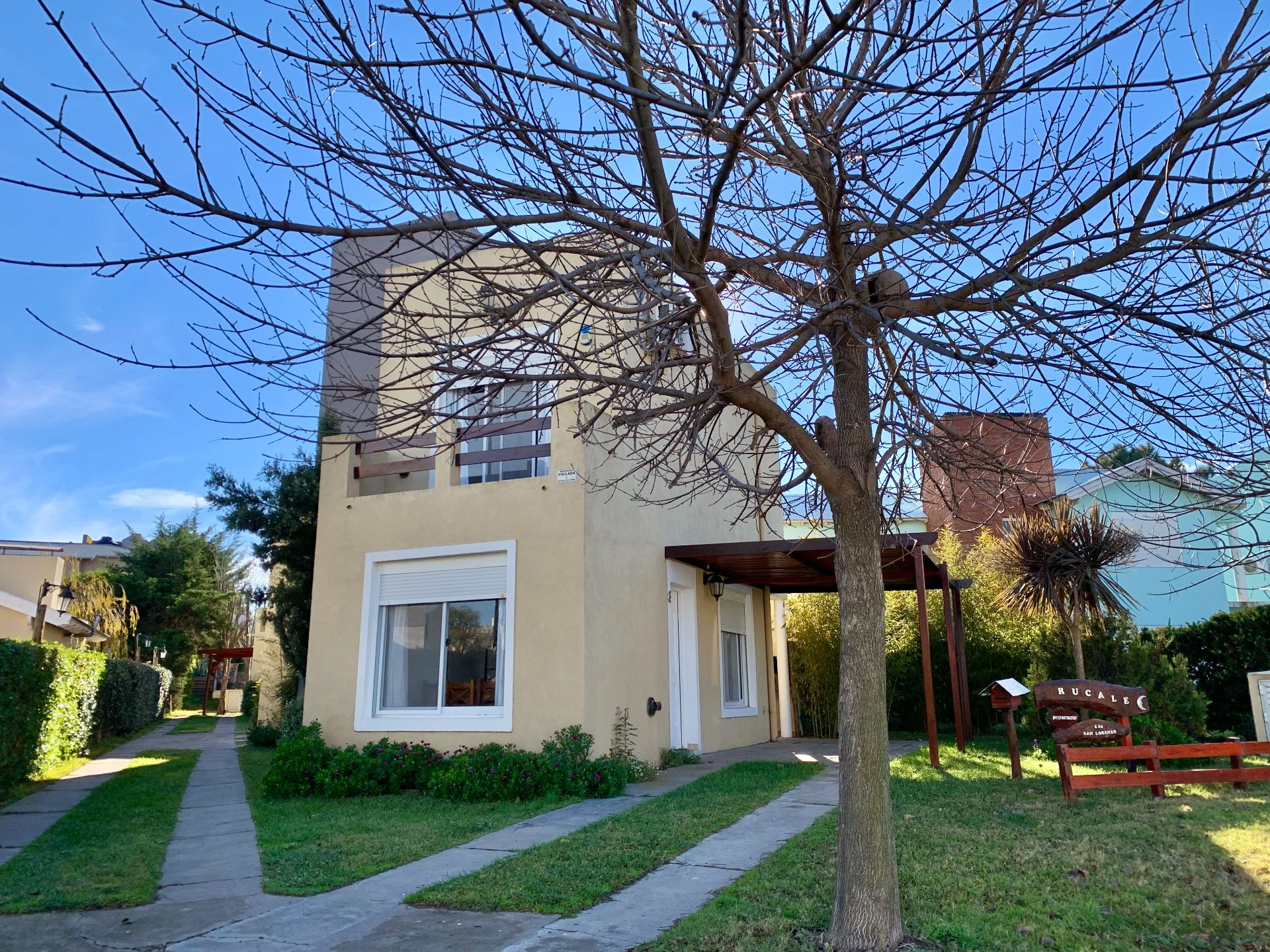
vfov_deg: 53.1
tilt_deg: +14.3
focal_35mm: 26
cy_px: 476
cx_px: 635
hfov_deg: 67.3
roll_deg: -0.2
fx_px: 954
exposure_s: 1/1176
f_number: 1.8
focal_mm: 4.25
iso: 25
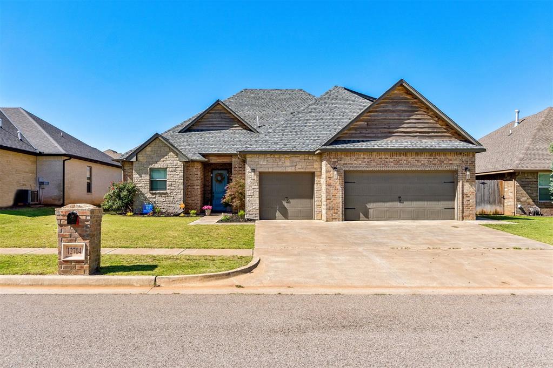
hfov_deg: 67.4
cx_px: 276
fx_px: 415
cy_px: 184
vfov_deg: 47.9
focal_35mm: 27
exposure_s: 1/1600
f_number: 7.1
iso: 250
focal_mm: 18
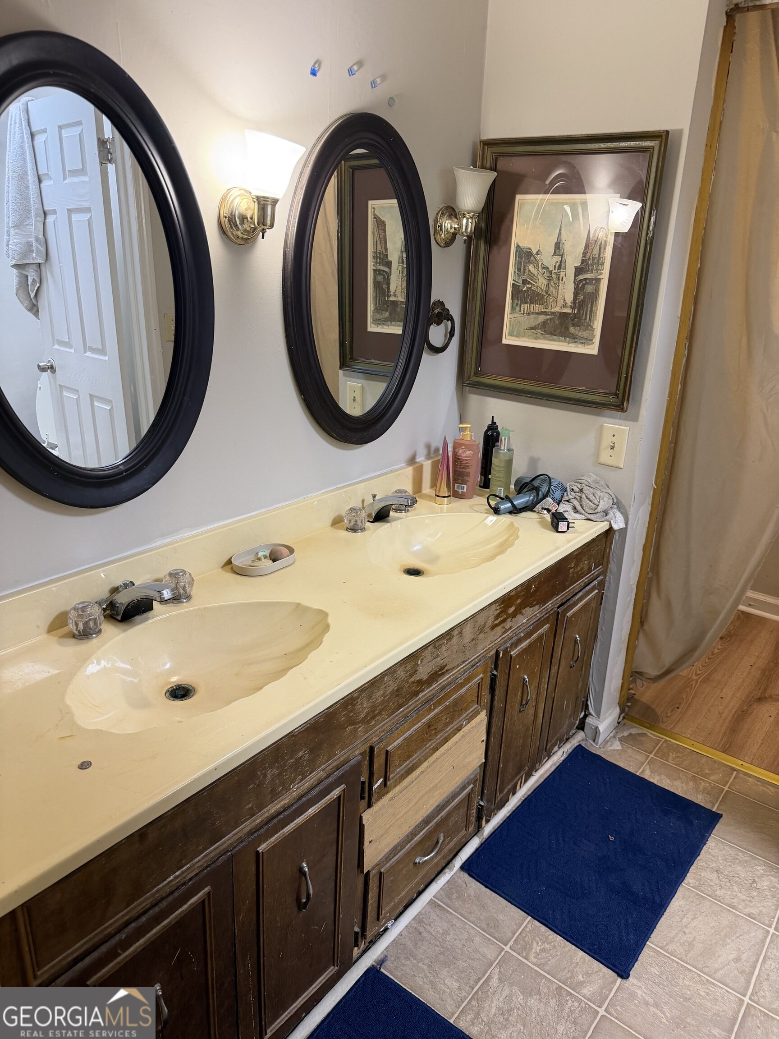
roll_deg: -2.2
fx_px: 720
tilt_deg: -19.9
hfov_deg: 56.8
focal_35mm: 24
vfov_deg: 71.6
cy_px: 520
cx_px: 390
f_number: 1.78
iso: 250
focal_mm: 6.76
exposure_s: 1/60
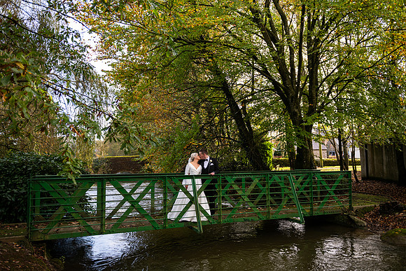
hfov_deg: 63.6
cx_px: 203
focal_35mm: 29
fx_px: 327
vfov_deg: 45.0
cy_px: 136
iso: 160
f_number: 3.5
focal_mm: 29
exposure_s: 1/160
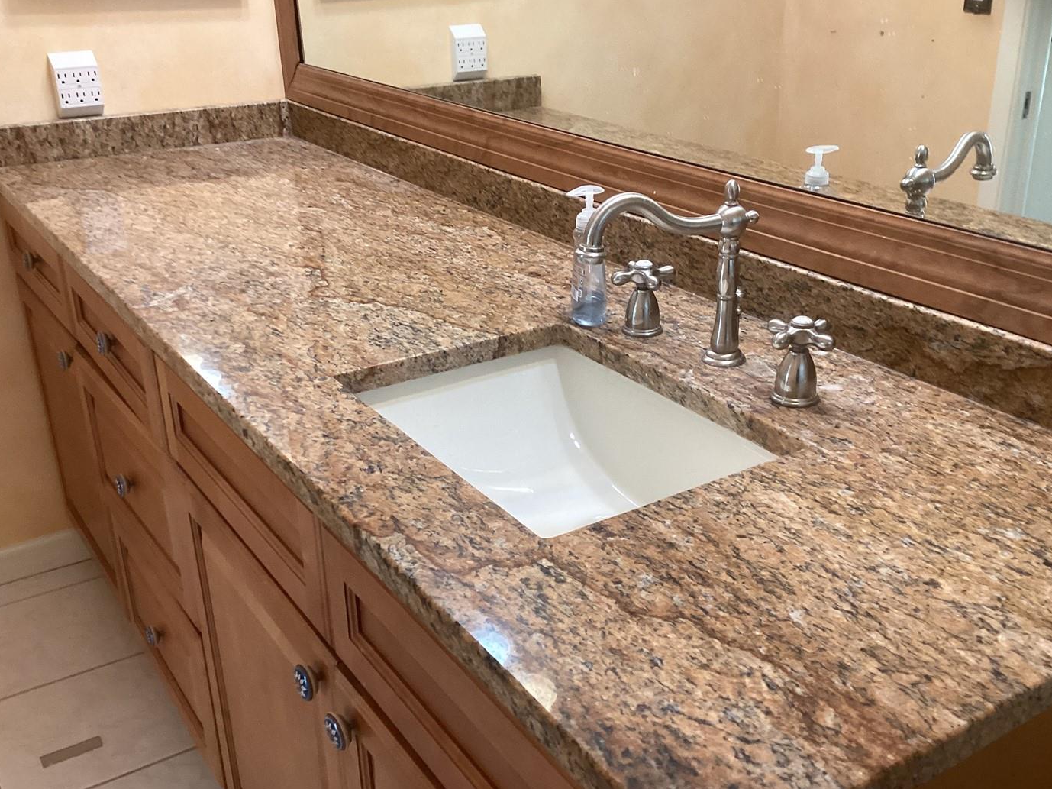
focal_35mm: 36
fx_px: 1094
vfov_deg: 39.6
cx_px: 581
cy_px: 419
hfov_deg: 51.3
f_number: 2.4
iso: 200
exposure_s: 1/60
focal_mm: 3.3
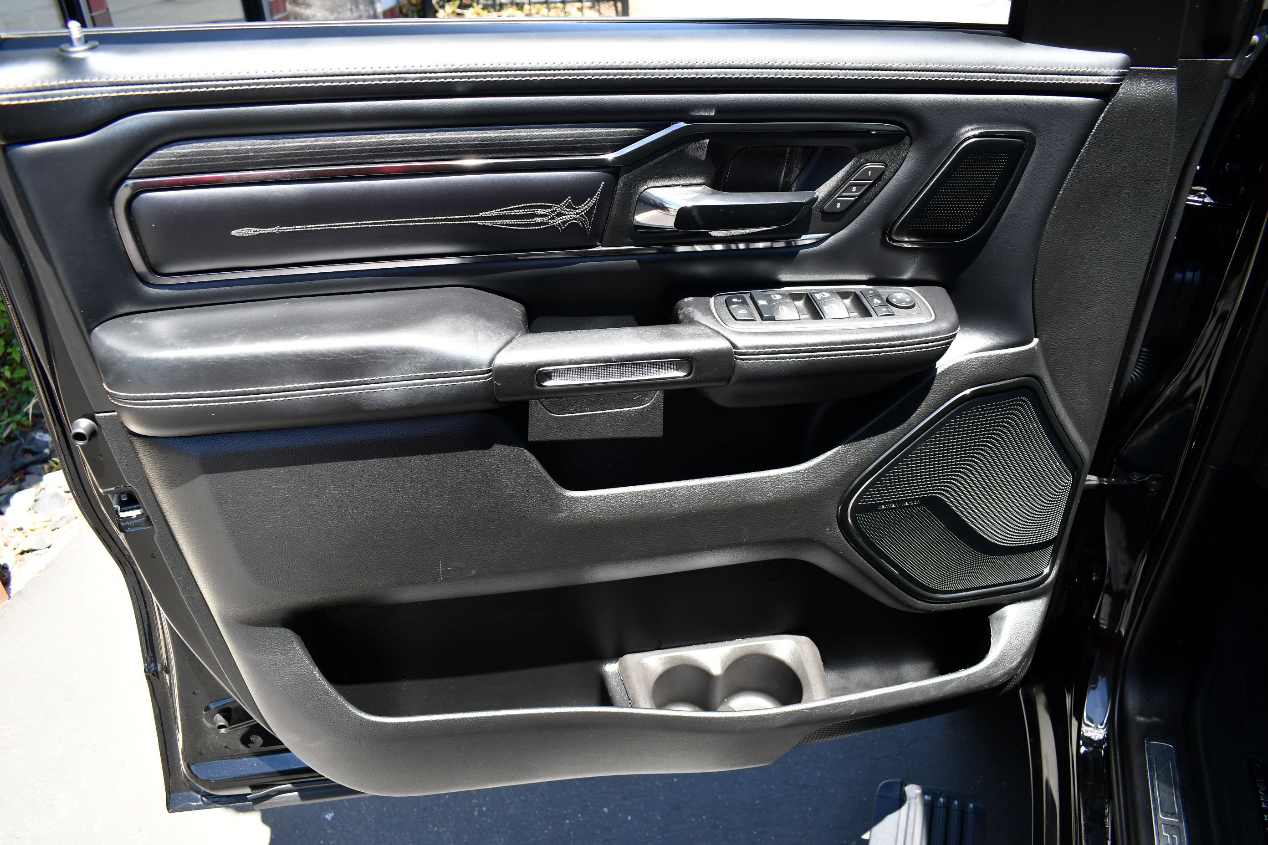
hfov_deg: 67.4
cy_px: 422
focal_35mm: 27
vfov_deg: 47.9
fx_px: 951
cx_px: 634
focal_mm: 18
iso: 360
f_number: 5.6
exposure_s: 1/250
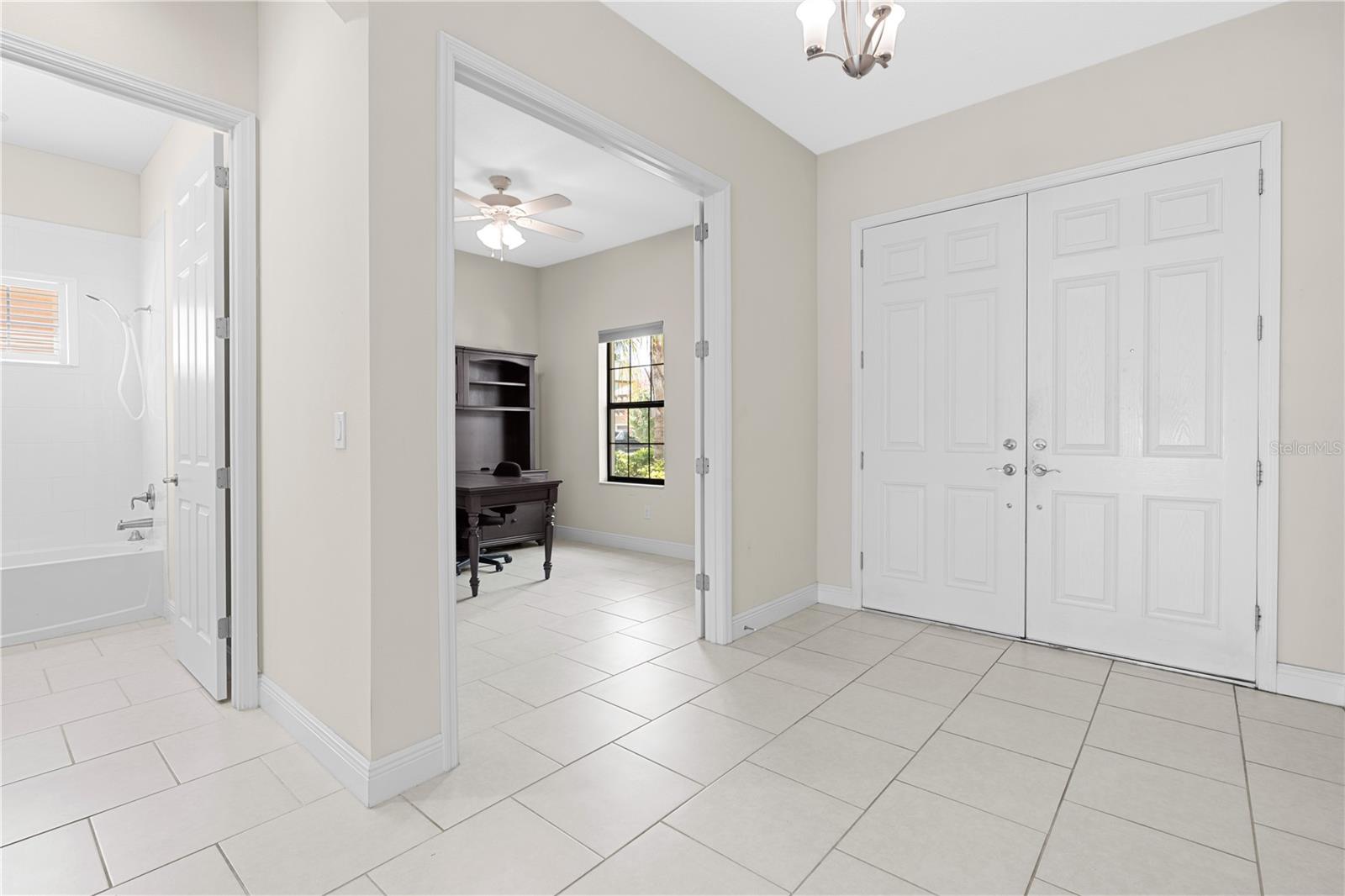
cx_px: 672
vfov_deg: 73.7
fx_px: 598
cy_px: 448
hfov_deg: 96.7
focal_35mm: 16
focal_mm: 16
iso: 200
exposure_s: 1.6
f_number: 8
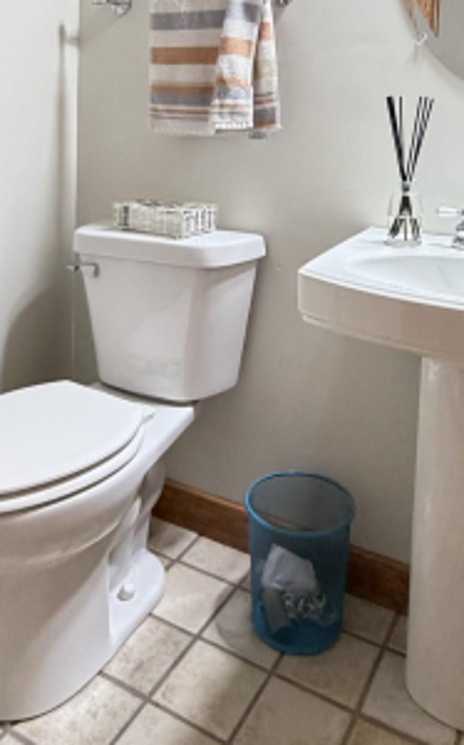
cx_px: 243
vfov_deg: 54.8
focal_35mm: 33
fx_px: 669
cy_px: 168
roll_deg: -2.2
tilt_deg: -4.8
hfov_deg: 38.2
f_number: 2.2
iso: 400
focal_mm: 2.22
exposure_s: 1/60
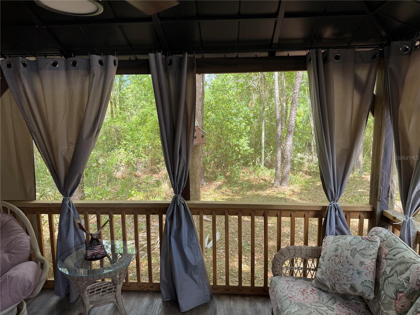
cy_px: 158
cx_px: 210
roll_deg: +0.7
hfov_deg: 71.6
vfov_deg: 56.8
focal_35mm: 24
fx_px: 291
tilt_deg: -8.0
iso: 64
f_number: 1.78
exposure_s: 1/147
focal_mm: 6.76
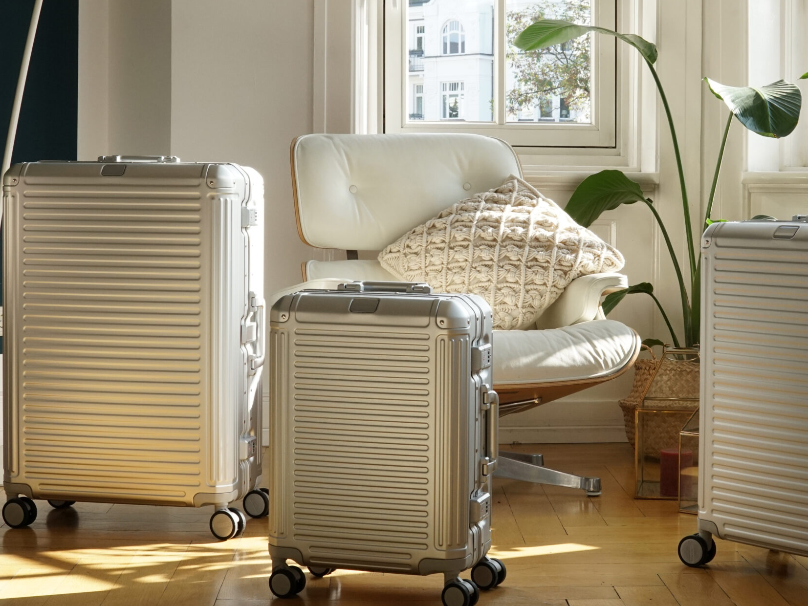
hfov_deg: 28.9
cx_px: 499
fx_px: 1564
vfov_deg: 21.9
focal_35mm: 67
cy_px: 240
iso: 800
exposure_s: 1/125
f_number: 10
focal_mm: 30
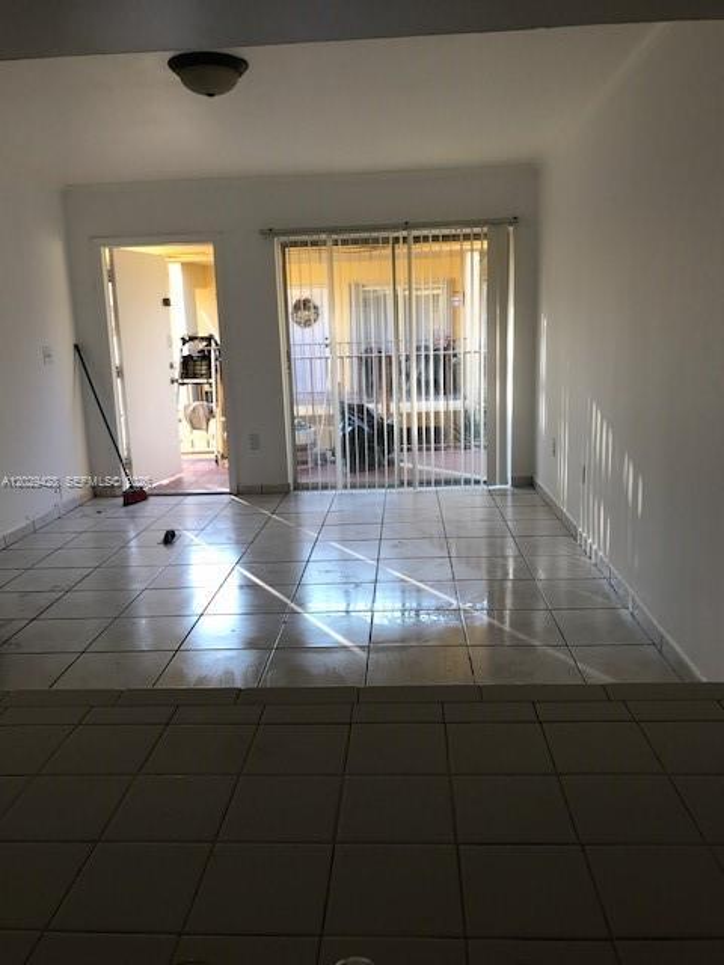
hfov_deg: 49.7
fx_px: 781
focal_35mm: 28
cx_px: 362
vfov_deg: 63.4
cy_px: 482
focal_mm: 3.99
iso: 20
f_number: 1.8
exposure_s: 1/120
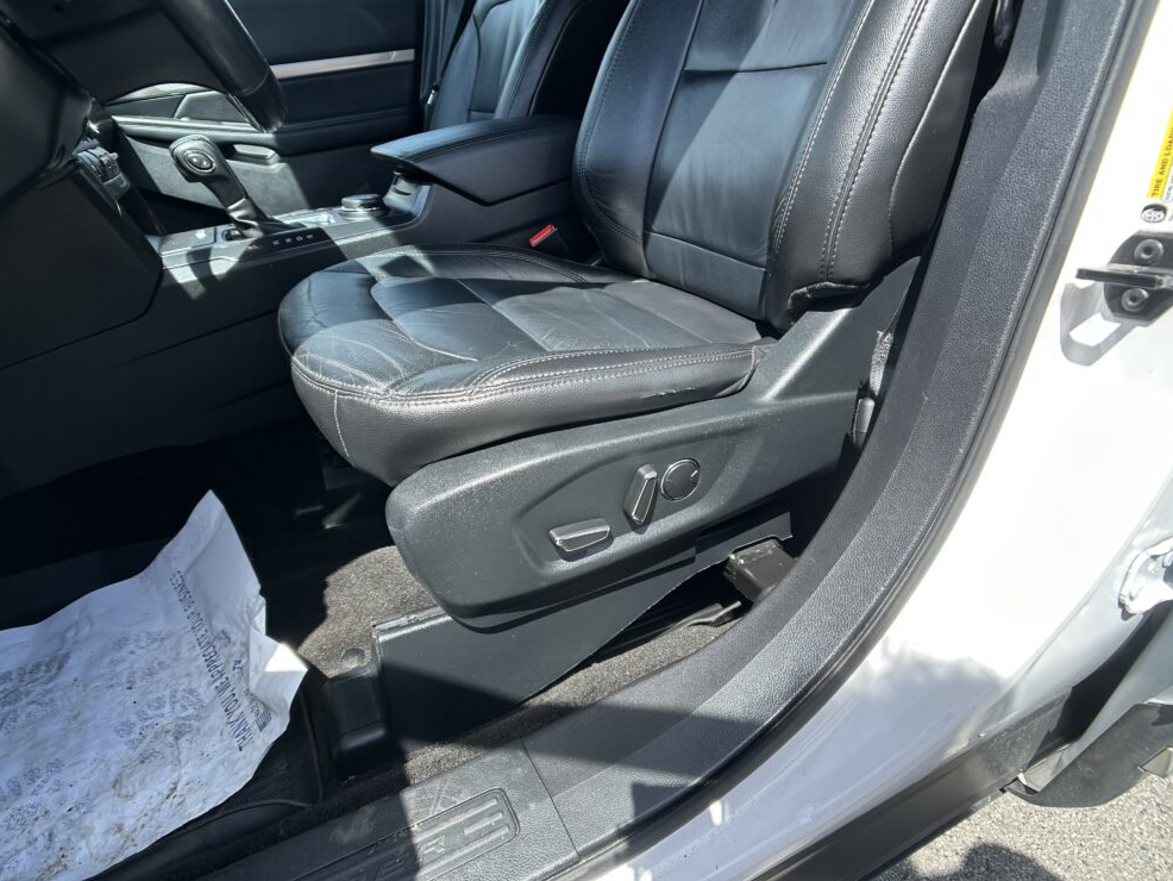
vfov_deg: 51.4
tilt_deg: -25.8
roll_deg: +1.2
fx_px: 915
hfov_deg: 65.3
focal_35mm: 27
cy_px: 425
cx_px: 567
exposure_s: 1/614
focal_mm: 5.7
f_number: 1.5
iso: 50
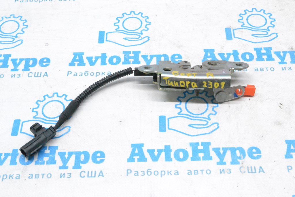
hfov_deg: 36.9
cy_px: 98
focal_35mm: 54
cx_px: 148
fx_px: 443
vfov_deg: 25.1
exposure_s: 1/160
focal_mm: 36
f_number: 10
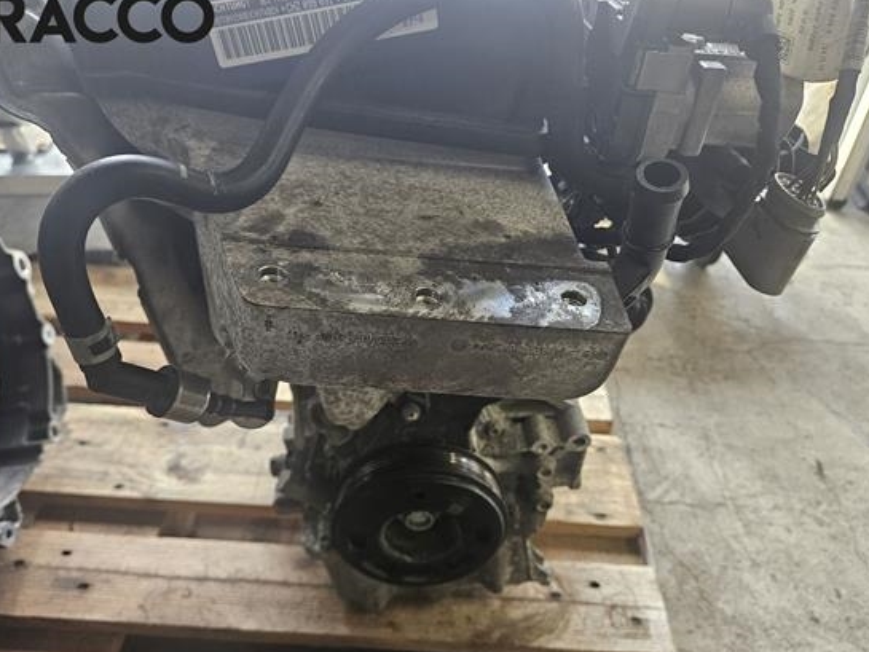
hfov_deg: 65.3
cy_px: 371
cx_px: 418
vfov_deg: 51.2
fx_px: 678
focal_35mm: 27
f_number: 1.8
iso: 200
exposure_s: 1/100
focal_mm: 5.4
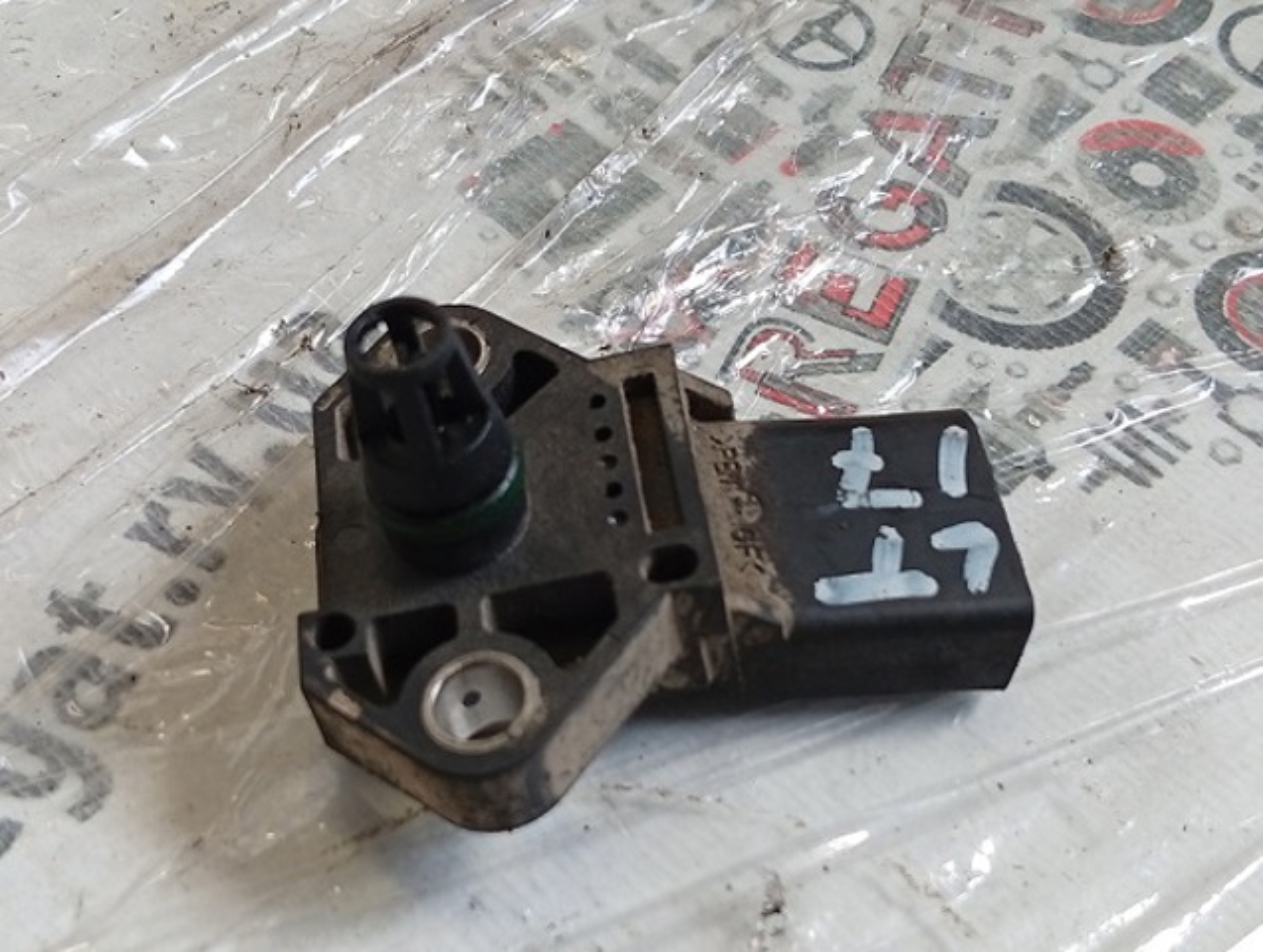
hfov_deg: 36.8
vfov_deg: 28.1
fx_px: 1900
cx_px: 632
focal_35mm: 52
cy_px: 476
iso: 140
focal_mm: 3.96
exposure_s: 1/50
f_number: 1.8
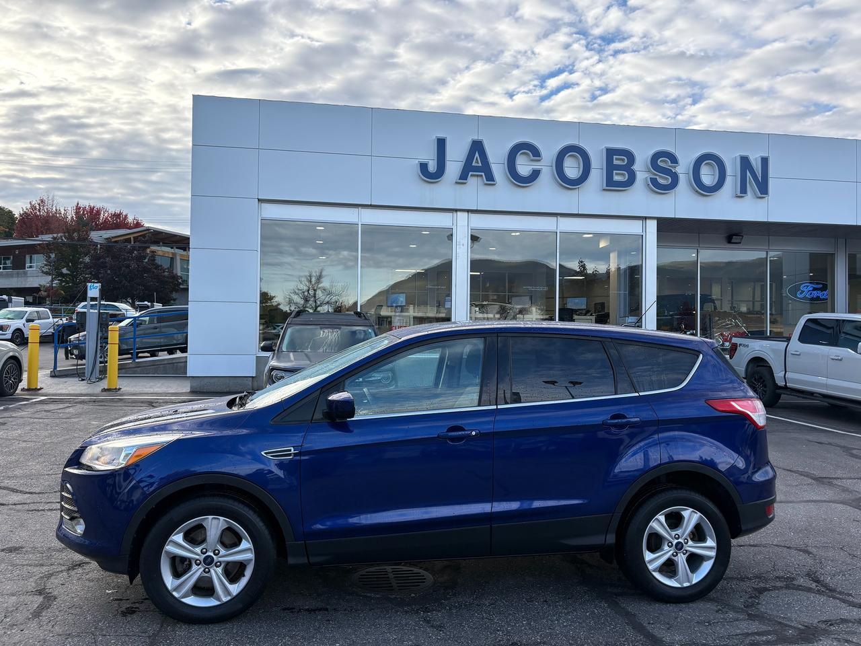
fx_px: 647
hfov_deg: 67.3
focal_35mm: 26
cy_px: 323
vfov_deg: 53.1
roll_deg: -0.9
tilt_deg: +1.2
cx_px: 430
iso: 64
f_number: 1.6
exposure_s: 1/1064
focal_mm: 5.96
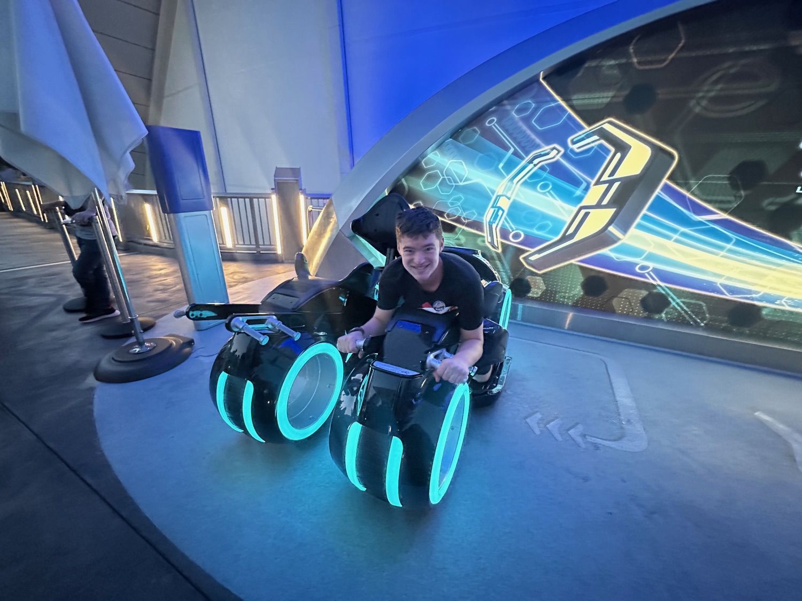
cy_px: 300
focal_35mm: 14
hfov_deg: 102.1
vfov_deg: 85.7
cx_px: 401
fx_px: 324
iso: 1250
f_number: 2.2
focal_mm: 2.22
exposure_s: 1/39
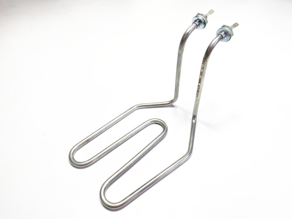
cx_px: 146
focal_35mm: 26
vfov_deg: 53.1
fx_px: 219
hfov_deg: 67.3
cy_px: 110
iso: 40
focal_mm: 4.25
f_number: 1.8
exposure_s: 1/100
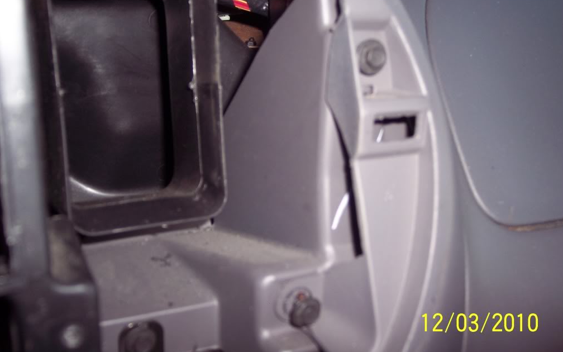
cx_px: 285
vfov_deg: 30.5
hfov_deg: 47.2
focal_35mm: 42
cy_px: 161
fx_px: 644
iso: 100
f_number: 2.8
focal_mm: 8
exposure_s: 1/60
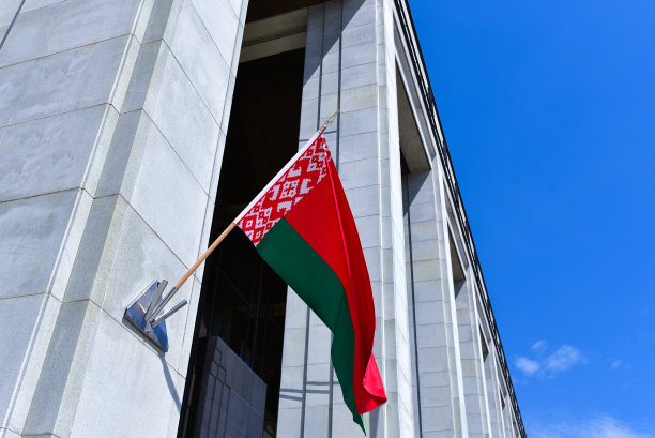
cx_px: 328
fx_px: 564
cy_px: 219
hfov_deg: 60.2
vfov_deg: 42.4
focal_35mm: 31
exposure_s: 1/800
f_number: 6.3
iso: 160
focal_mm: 31
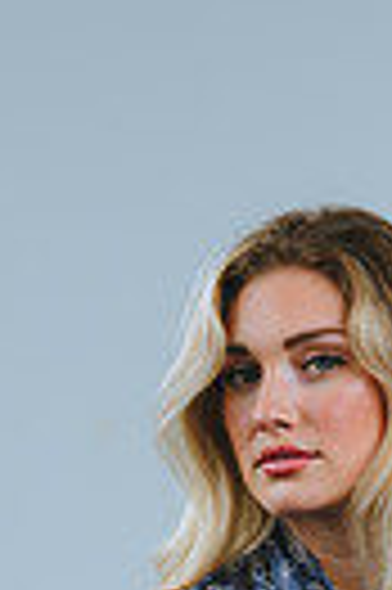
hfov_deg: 4.7
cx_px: 401
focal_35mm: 292
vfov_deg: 7.0
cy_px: 856
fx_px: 4782
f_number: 4
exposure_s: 1/200
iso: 80
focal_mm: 85
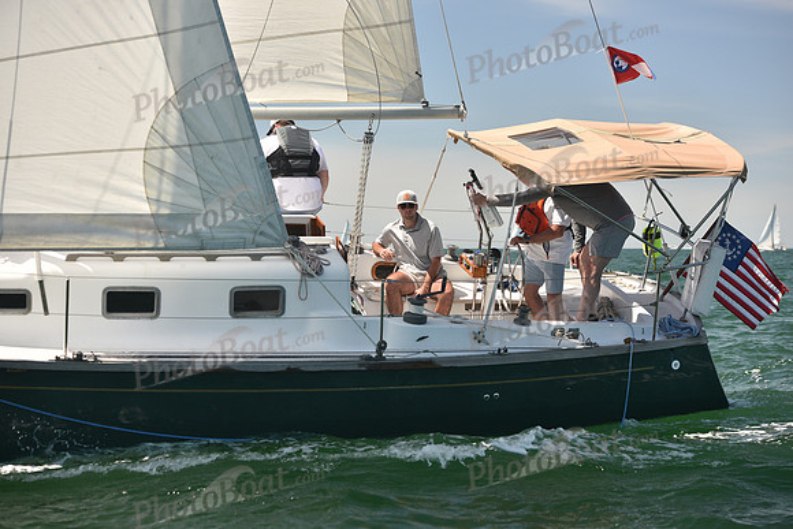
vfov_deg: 19.5
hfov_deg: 28.8
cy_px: 264
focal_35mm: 70
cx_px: 396
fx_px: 1542
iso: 250
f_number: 4.5
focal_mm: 70
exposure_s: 1/800
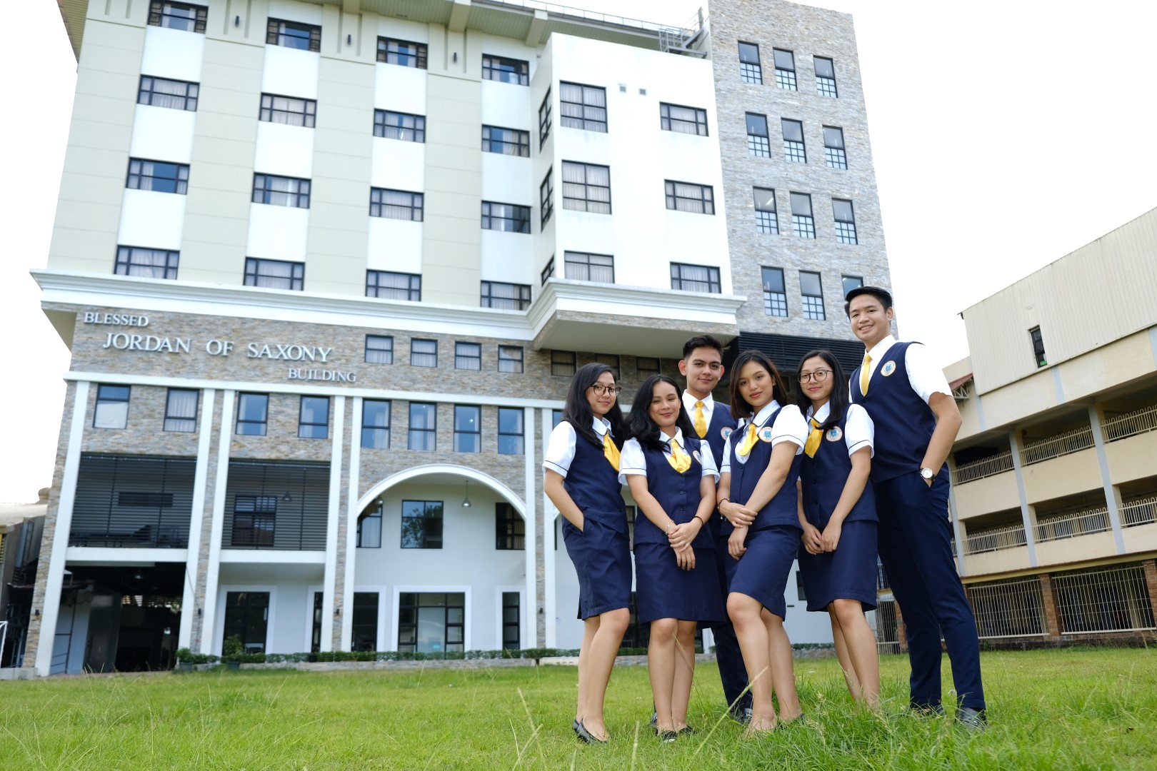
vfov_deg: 47.9
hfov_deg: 67.4
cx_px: 578
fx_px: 868
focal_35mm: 27
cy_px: 386
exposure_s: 1/250
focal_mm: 18
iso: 100
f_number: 2.8
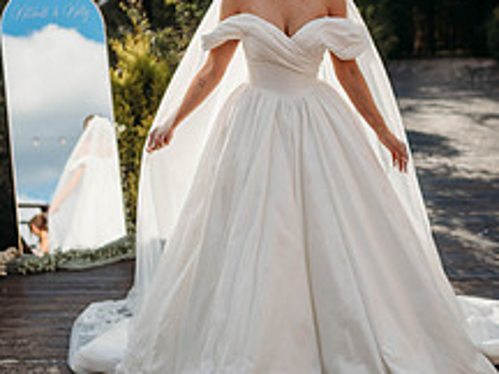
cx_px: 319
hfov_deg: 27.7
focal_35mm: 70
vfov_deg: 21.0
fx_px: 1009
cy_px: 136
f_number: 1.8
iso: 100
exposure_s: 1/8000
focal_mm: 35
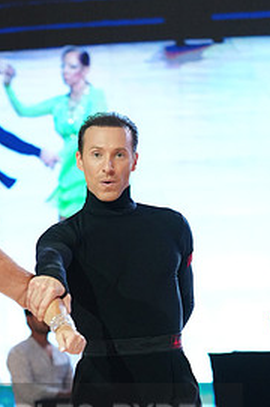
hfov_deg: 4.6
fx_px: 3383
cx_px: 37
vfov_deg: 6.8
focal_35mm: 300
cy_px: 434
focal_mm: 140
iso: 2500
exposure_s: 1/250
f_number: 4
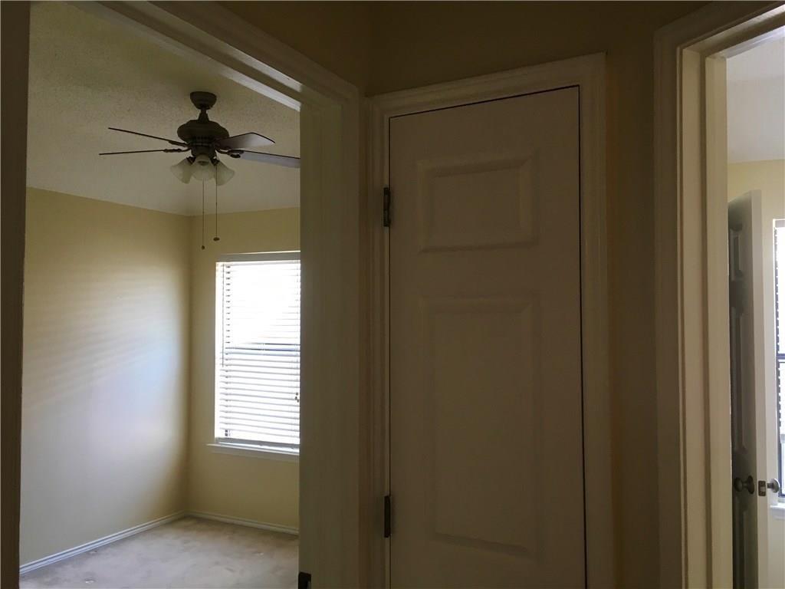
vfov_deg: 48.2
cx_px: 392
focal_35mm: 29
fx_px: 658
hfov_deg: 61.7
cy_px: 294
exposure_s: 1/30
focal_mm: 4.15
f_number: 2.2
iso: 64
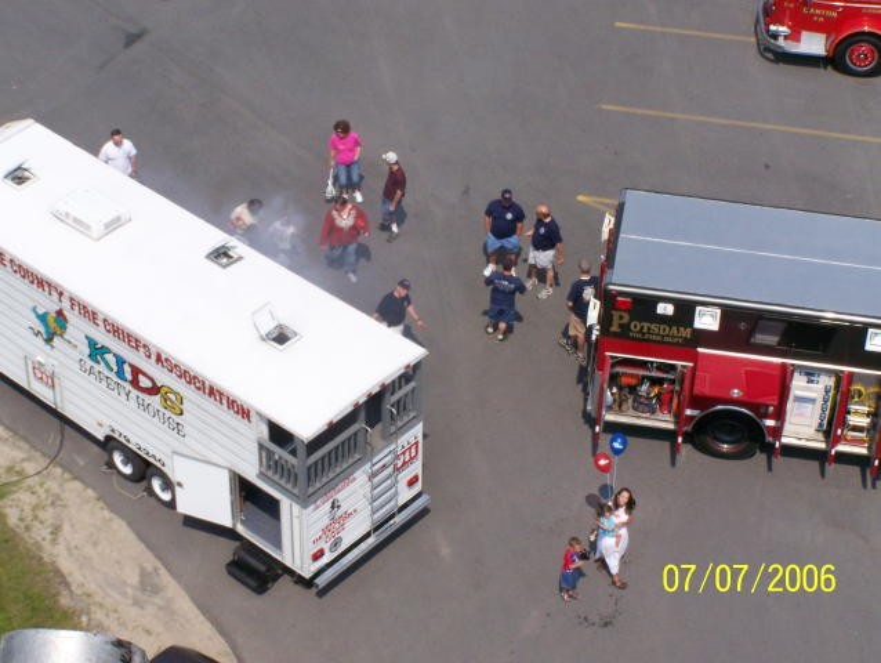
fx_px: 2395
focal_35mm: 94
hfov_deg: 20.8
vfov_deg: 15.8
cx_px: 440
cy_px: 332
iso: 160
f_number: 6.3
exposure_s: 1/800
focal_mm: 15.6
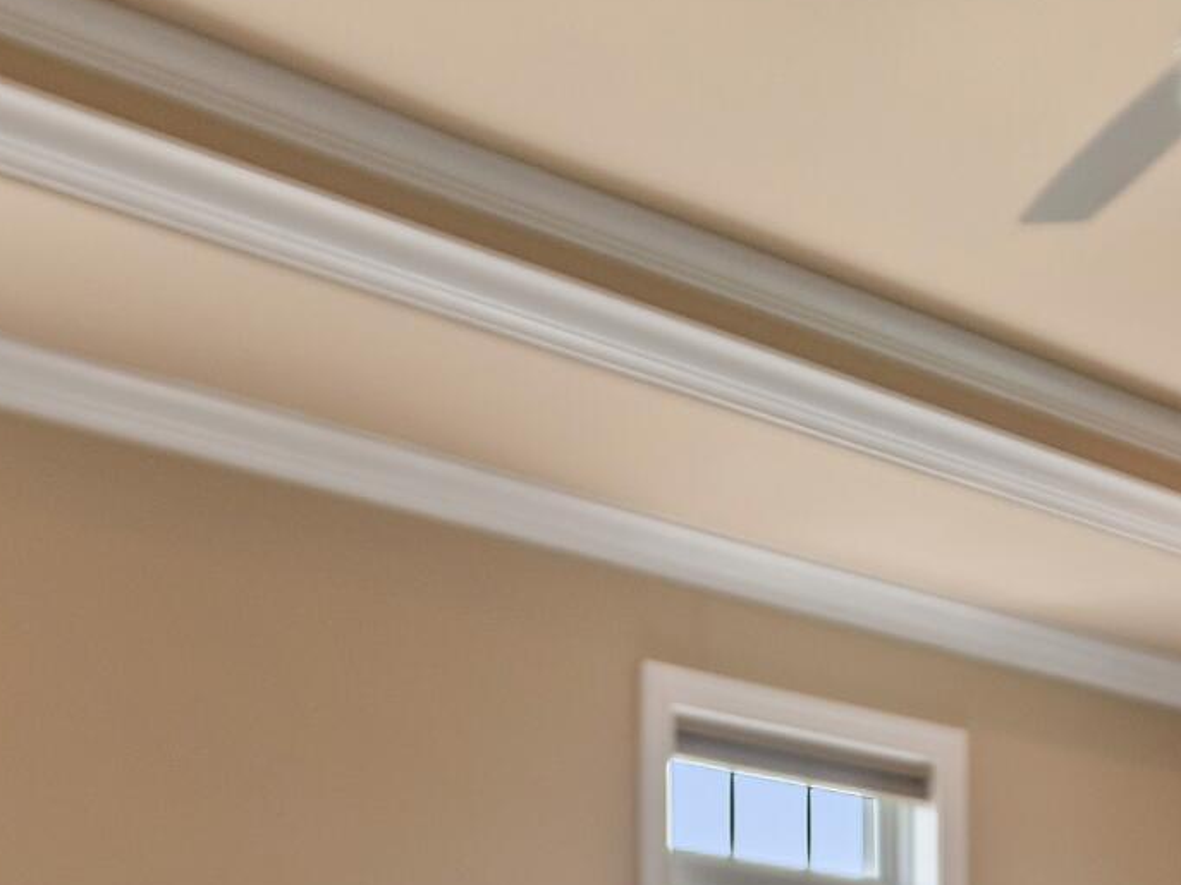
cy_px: 1253
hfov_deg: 30.4
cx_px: 820
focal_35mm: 63
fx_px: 2149
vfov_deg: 20.5
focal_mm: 10
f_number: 4.5
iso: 100
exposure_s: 1/40
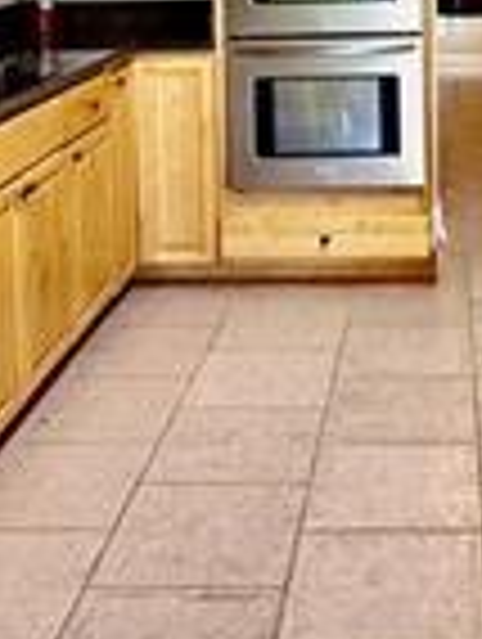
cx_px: 423
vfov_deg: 28.4
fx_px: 1166
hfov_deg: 22.8
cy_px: -32
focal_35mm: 63
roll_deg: +0.1
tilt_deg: -2.1
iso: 250
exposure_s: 1/60
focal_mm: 2.22
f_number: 2.2
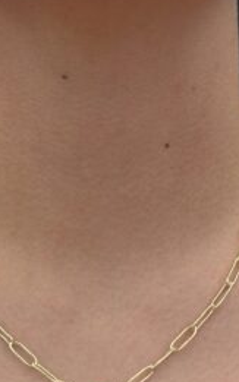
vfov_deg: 26.4
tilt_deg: -8.3
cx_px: 97
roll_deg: -0.2
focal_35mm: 78
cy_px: 249
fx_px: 813
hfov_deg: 16.7
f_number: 1.78
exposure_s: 1/1307
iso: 64
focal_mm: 6.76
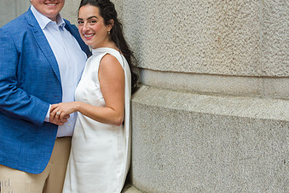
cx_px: 95
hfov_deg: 13.9
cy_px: 73
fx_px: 1180
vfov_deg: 9.3
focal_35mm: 147
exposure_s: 1/320
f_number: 5
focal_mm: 75
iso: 800
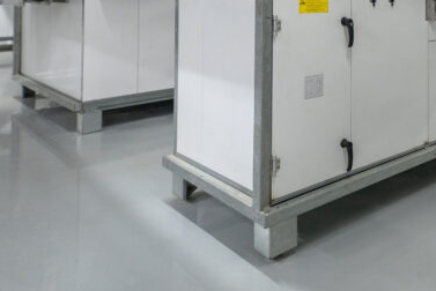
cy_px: -25
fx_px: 461
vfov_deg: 31.4
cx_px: 408
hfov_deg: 45.0
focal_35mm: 38
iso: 500
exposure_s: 1/80
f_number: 2.2
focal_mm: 14
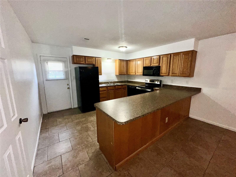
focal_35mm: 14
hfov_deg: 102.1
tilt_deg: -11.5
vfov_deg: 85.7
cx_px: 118
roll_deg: +0.6
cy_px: 88
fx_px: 95
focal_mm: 2.22
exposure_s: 1/89
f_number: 2.2
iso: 80
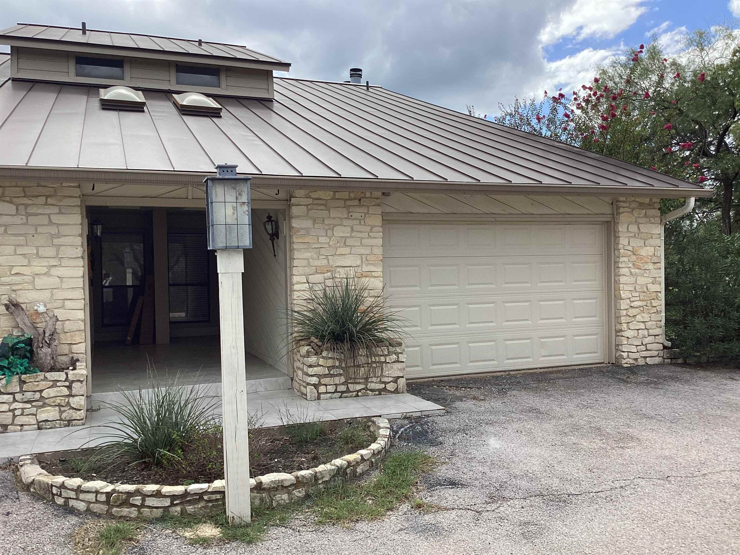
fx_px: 663
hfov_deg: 58.4
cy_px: 278
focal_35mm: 31
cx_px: 370
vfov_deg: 45.4
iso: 25
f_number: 2.4
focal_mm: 3.3
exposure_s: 1/981
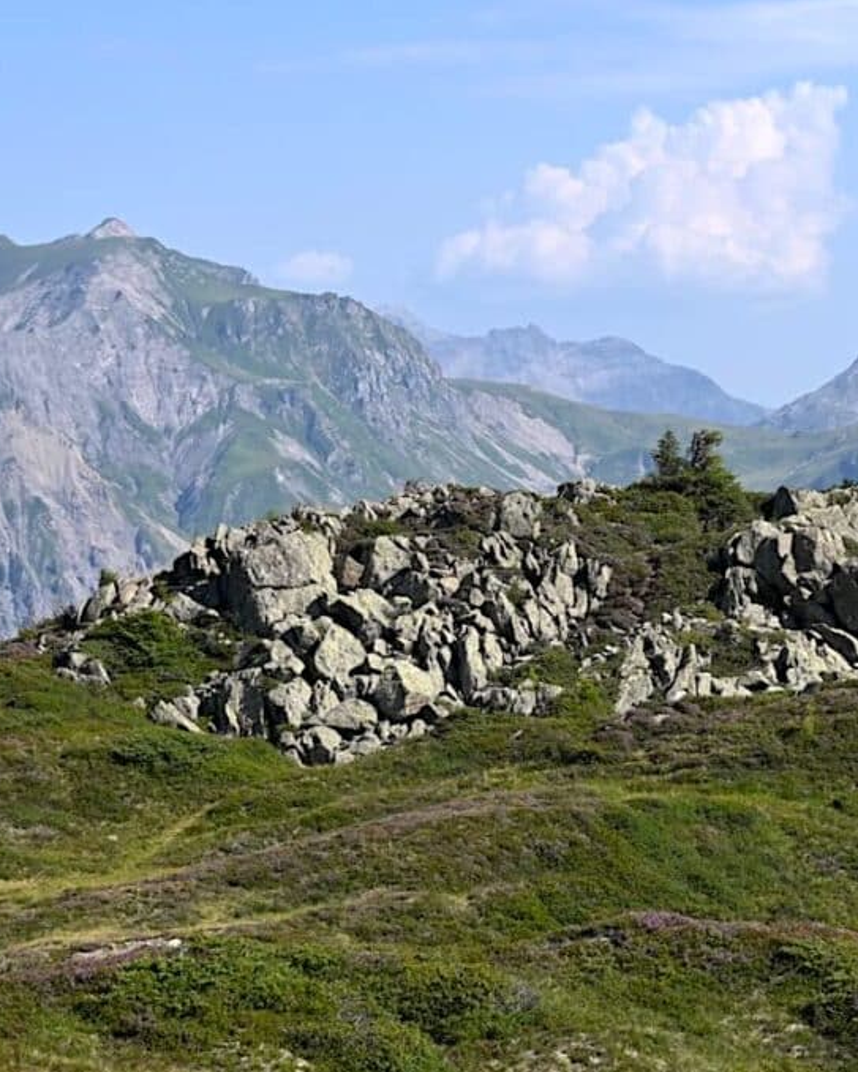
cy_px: 536
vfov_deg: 20.8
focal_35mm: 92
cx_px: 632
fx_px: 2921
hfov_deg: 16.6
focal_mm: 65
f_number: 7.1
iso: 100
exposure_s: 1/400
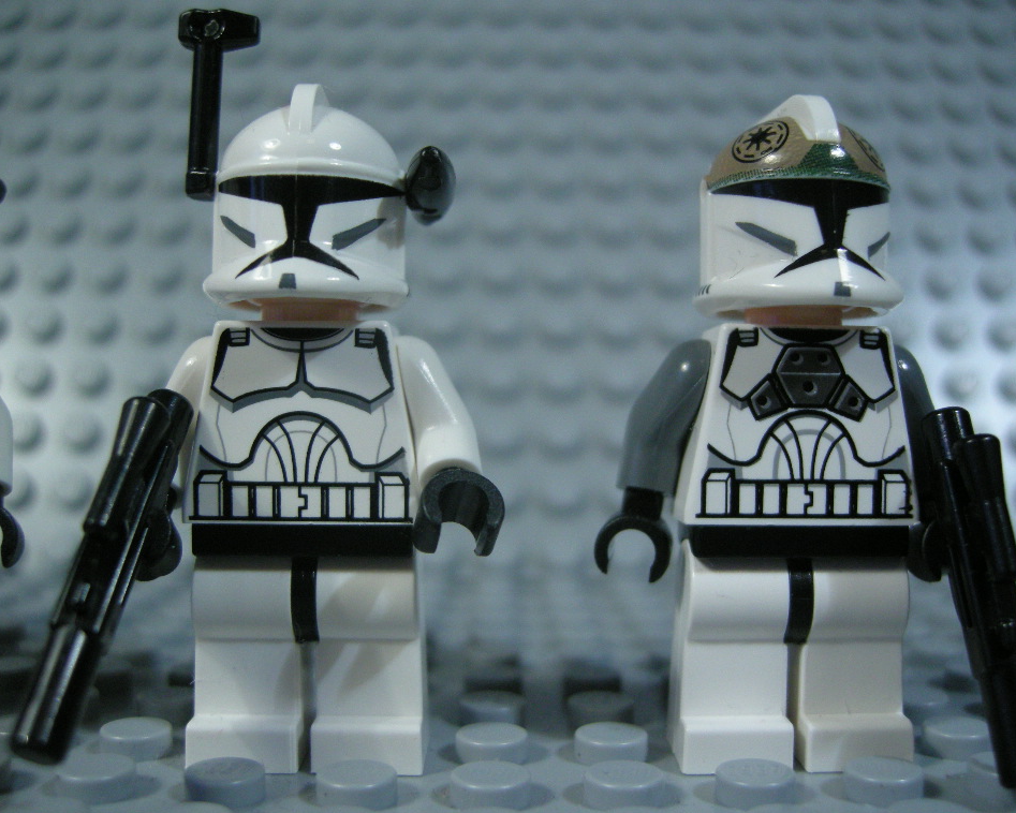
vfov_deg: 39.2
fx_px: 1143
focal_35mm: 38
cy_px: 403
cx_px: 547
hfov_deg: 47.9
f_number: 2.7
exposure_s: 1/66
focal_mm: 7.5
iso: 256
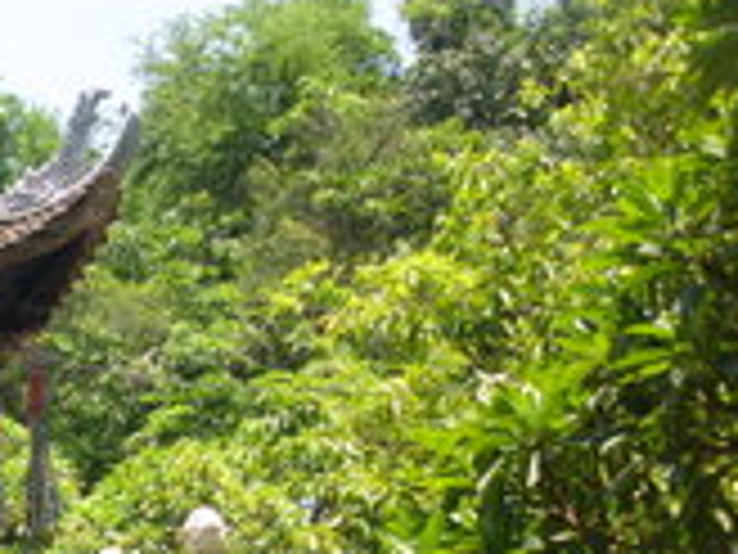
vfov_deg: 16.5
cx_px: -40
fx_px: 1876
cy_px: 536
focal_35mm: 88
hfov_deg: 21.3
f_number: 3.5
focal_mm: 6.3
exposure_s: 1/250
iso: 64
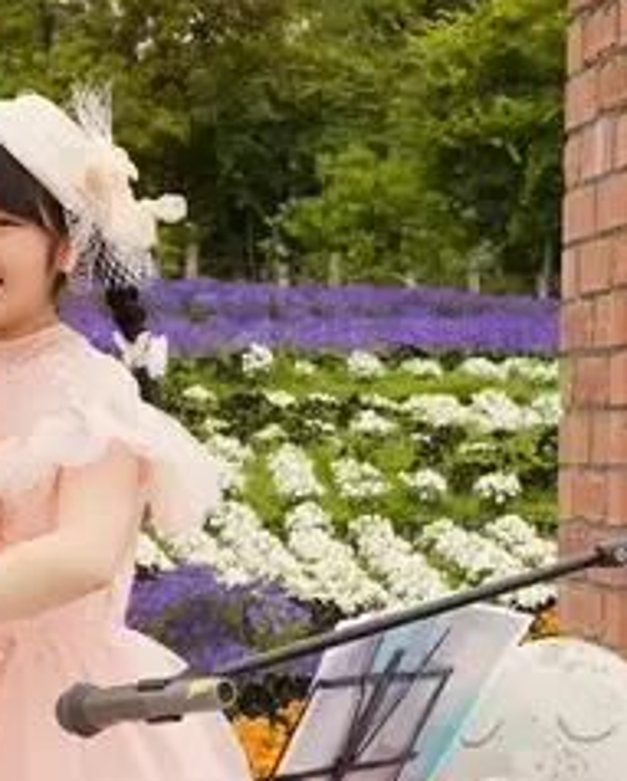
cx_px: -7
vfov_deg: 14.0
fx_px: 3172
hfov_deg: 11.2
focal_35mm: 137
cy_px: 515
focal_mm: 39
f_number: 9
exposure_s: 1/320
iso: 400
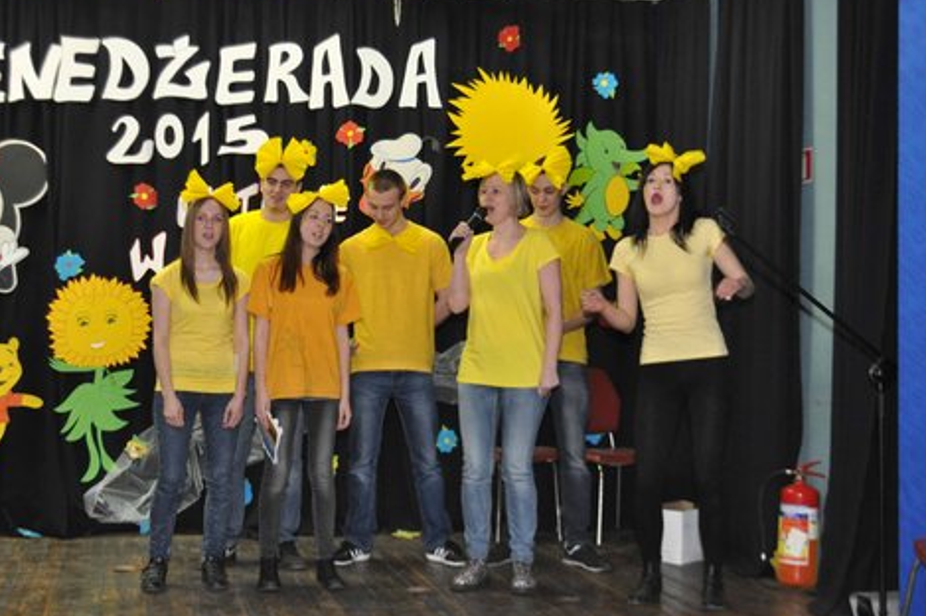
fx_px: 1388
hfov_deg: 36.8
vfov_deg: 25.0
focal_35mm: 54
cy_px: 304
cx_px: 369
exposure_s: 1/60
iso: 800
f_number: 4.2
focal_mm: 26
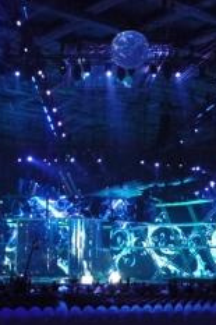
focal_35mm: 66
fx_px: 595
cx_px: 32
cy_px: 144
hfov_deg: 20.3
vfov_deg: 30.5
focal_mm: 5.5
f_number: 2.8
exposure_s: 1/8
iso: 400
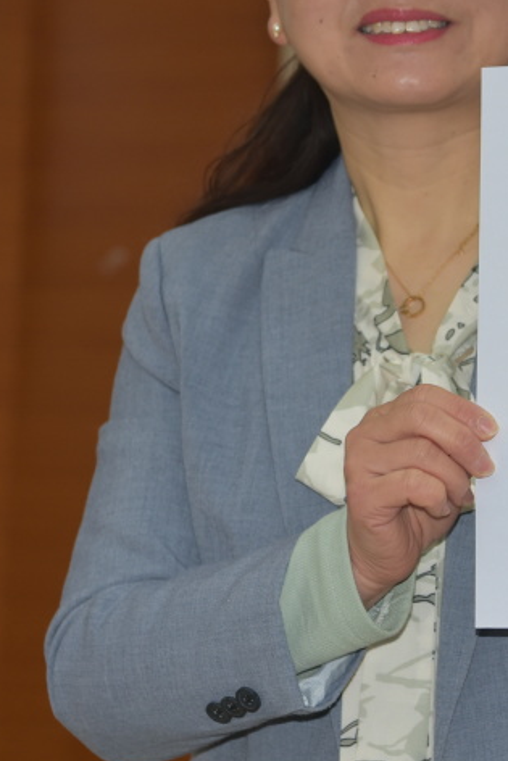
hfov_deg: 8.5
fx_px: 3384
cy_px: 211
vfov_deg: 12.8
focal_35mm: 160
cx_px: 640
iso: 800
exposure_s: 1/125
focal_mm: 70
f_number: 5.6
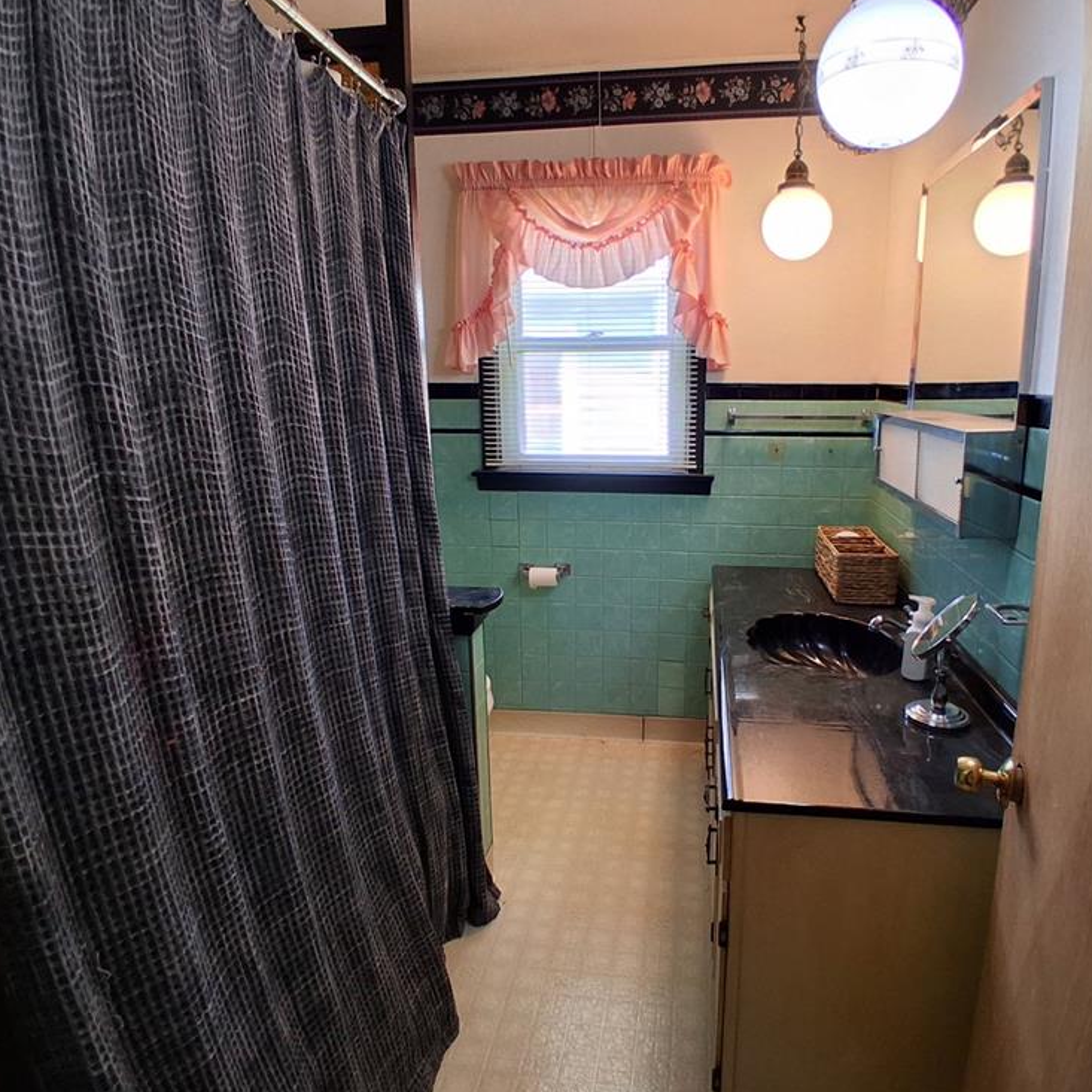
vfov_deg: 72.1
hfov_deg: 72.0
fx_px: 749
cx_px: 588
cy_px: 548
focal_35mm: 21
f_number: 2.2
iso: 125
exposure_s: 1/40
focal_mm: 1.4
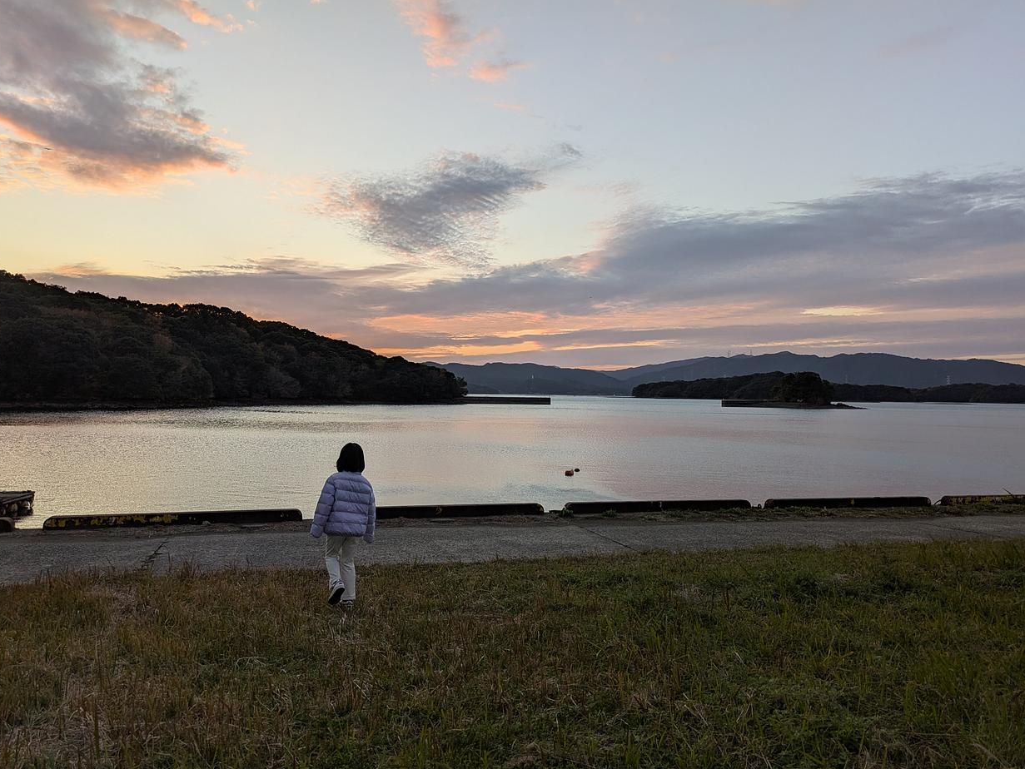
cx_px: 520
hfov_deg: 67.3
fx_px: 770
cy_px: 372
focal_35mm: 26
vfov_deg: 53.1
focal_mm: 5.43
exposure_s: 1/395
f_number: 1.89
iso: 47
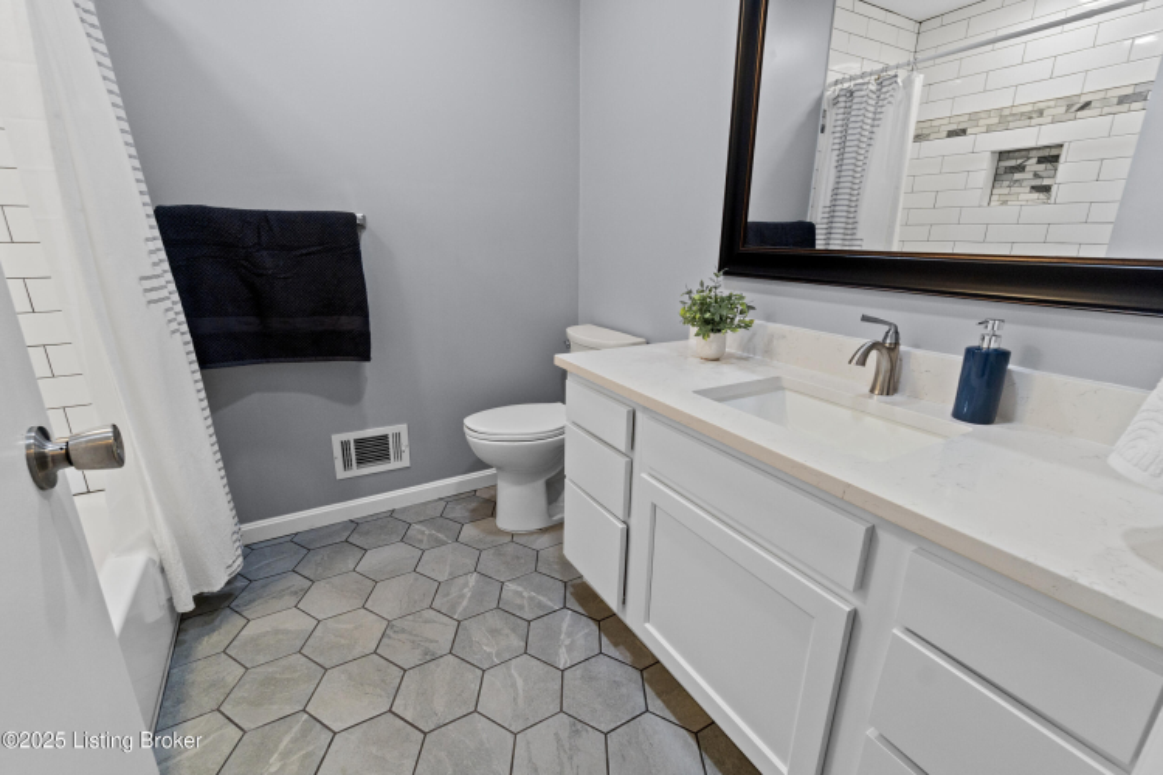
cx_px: 582
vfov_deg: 77.3
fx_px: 485
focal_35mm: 15
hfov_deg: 100.4
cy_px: 388
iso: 400
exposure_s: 1/10
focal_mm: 10
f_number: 10
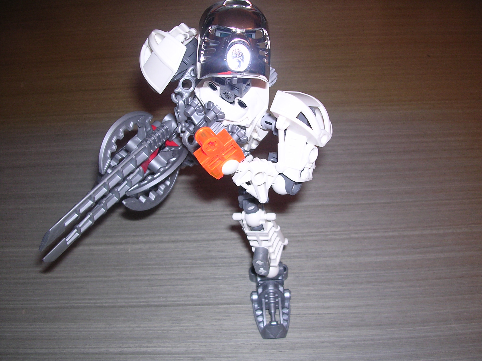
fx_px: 529
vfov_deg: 37.7
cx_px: 241
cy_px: 180
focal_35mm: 38
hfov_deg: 49.0
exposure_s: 1/60.1
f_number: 2.8
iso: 100
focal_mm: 5.8
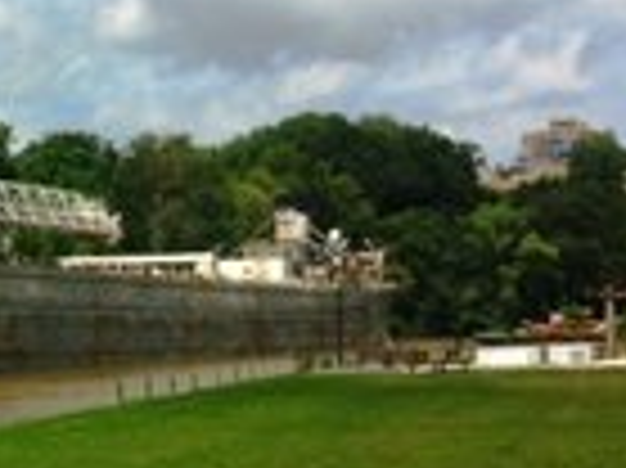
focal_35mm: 101
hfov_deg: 18.5
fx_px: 1825
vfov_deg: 14.6
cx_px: -122
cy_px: 182
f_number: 2.8
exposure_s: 1/2011
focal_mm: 3.85
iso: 80
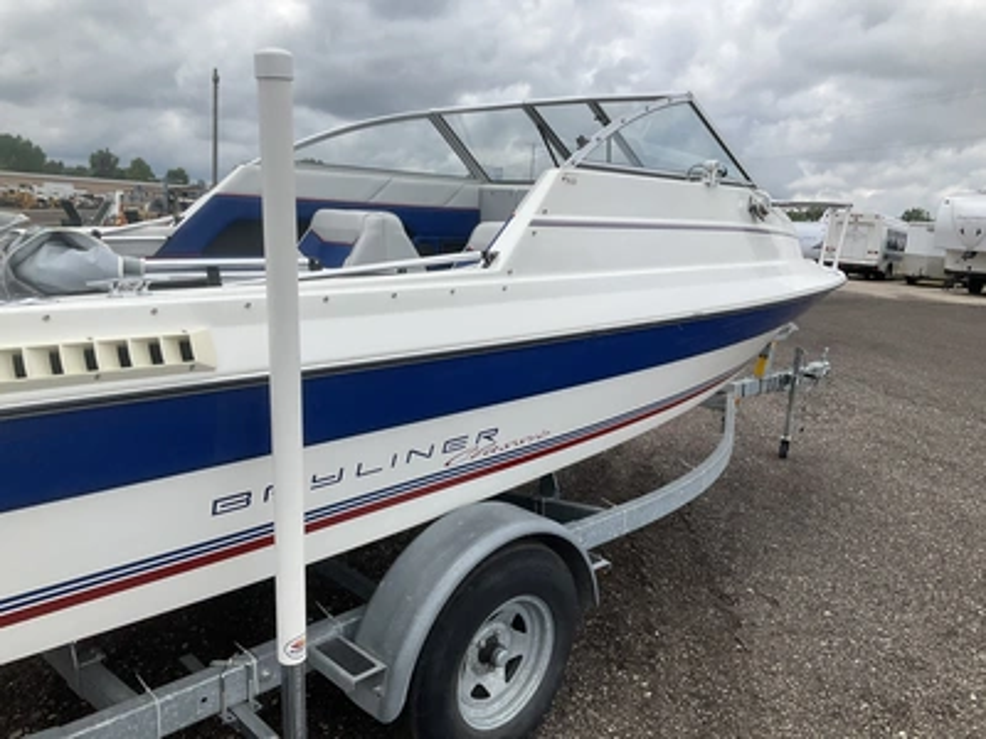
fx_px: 826
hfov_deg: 61.7
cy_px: 370
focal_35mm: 29
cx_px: 493
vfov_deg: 48.2
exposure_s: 1/1577
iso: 25
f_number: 1.8
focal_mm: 3
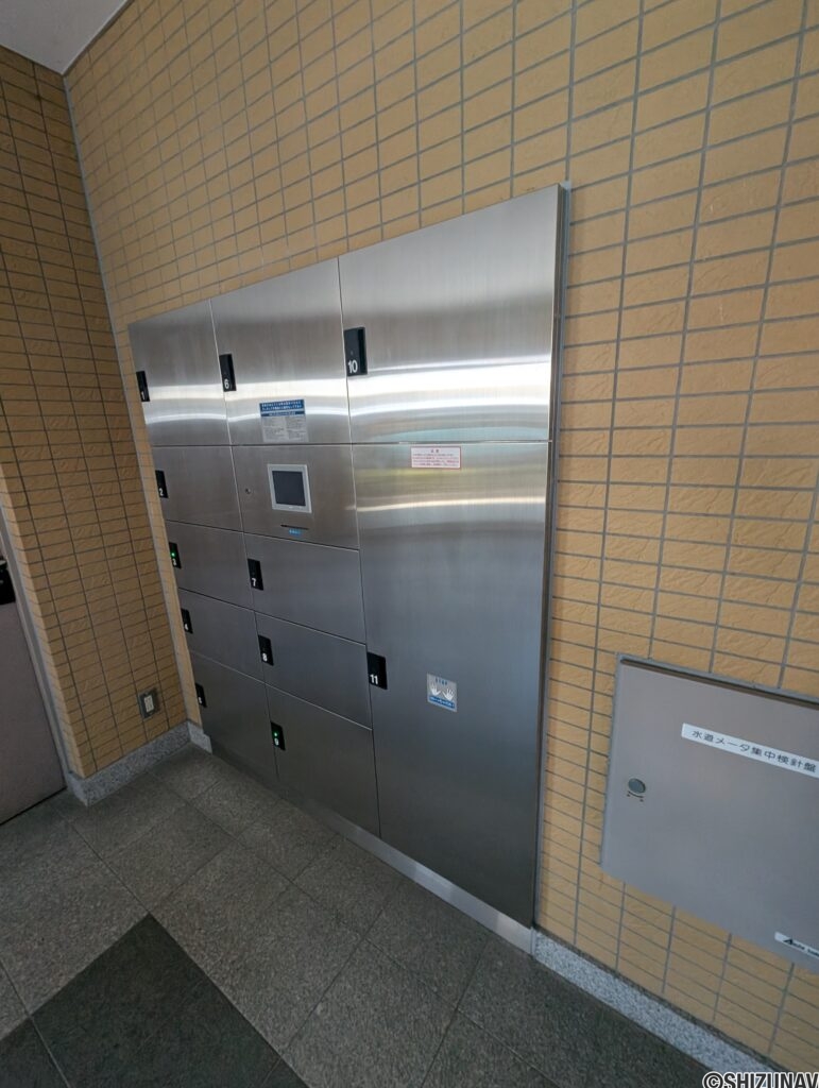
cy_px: 544
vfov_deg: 106.1
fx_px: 409
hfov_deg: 90.1
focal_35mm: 13
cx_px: 410
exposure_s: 1/70.5
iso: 229
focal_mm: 1.95
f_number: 2.2
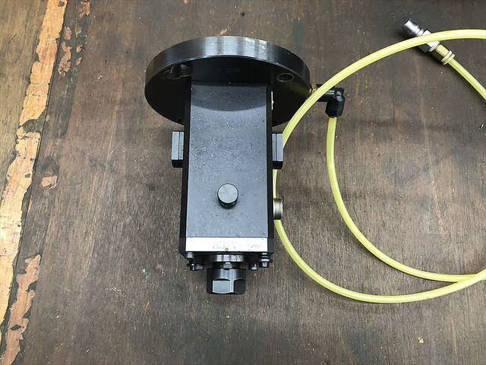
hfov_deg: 63.4
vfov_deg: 49.7
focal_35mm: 28
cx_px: 243
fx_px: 393
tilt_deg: -76.1
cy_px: 182
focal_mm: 3.99
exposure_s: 1/15
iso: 80
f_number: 1.8
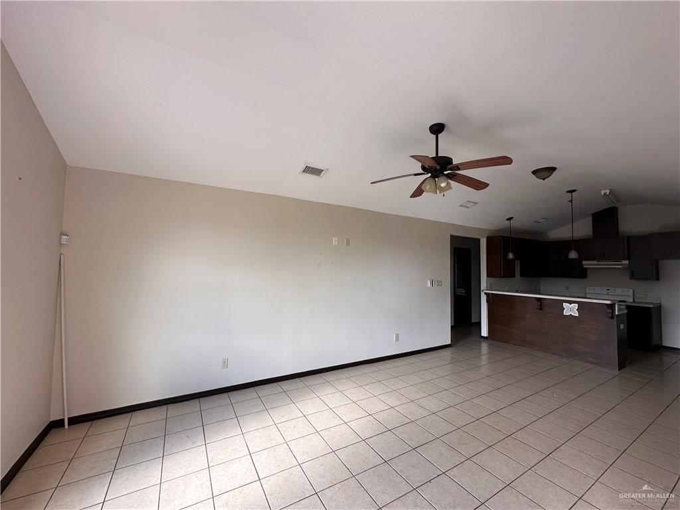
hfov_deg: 102.1
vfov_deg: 85.7
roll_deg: -1.2
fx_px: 275
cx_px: 340
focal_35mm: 14
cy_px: 255
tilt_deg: +2.3
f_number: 2.2
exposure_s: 1/99
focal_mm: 2.22
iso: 64
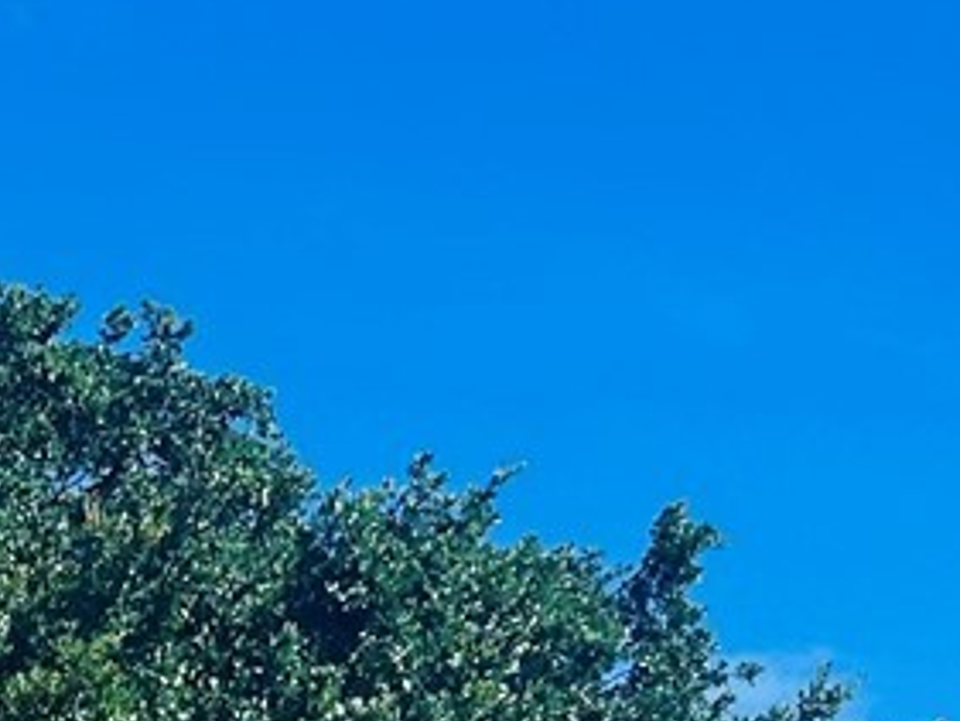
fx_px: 4106
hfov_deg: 12.6
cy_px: 1917
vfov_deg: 8.8
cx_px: -495
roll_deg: -1.7
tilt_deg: +1.1
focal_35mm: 148
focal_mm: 5.7
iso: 50
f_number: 1.5
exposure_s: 1/5319
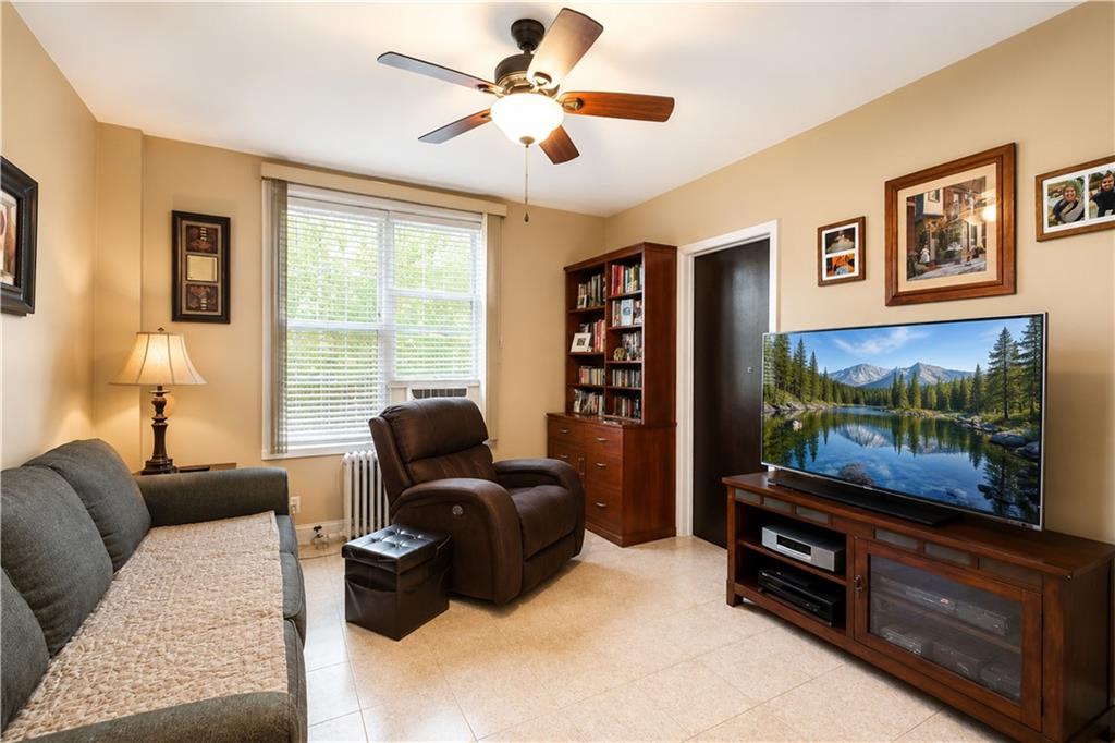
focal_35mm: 15
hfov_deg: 100.4
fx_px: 464
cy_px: 372
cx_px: 558
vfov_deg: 77.3
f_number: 6.4
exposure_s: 1/50
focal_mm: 10
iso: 2000
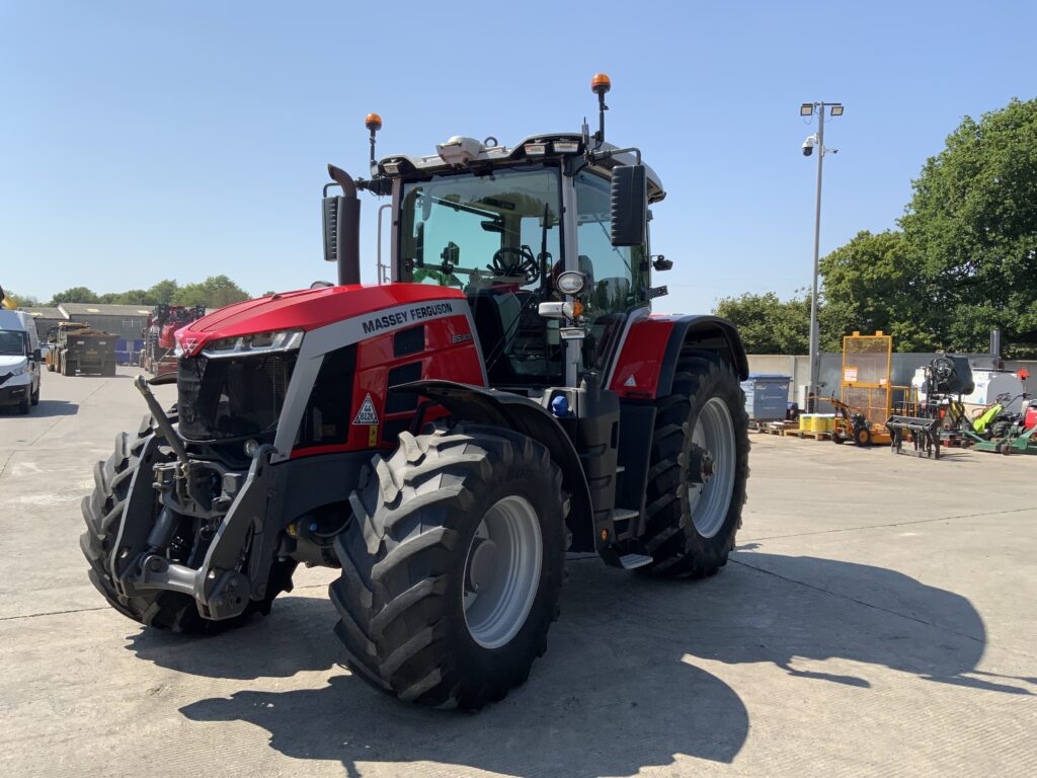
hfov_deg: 61.7
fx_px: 869
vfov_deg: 48.2
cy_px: 389
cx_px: 518
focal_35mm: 29
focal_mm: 3
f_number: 1.8
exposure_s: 1/1577
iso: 16
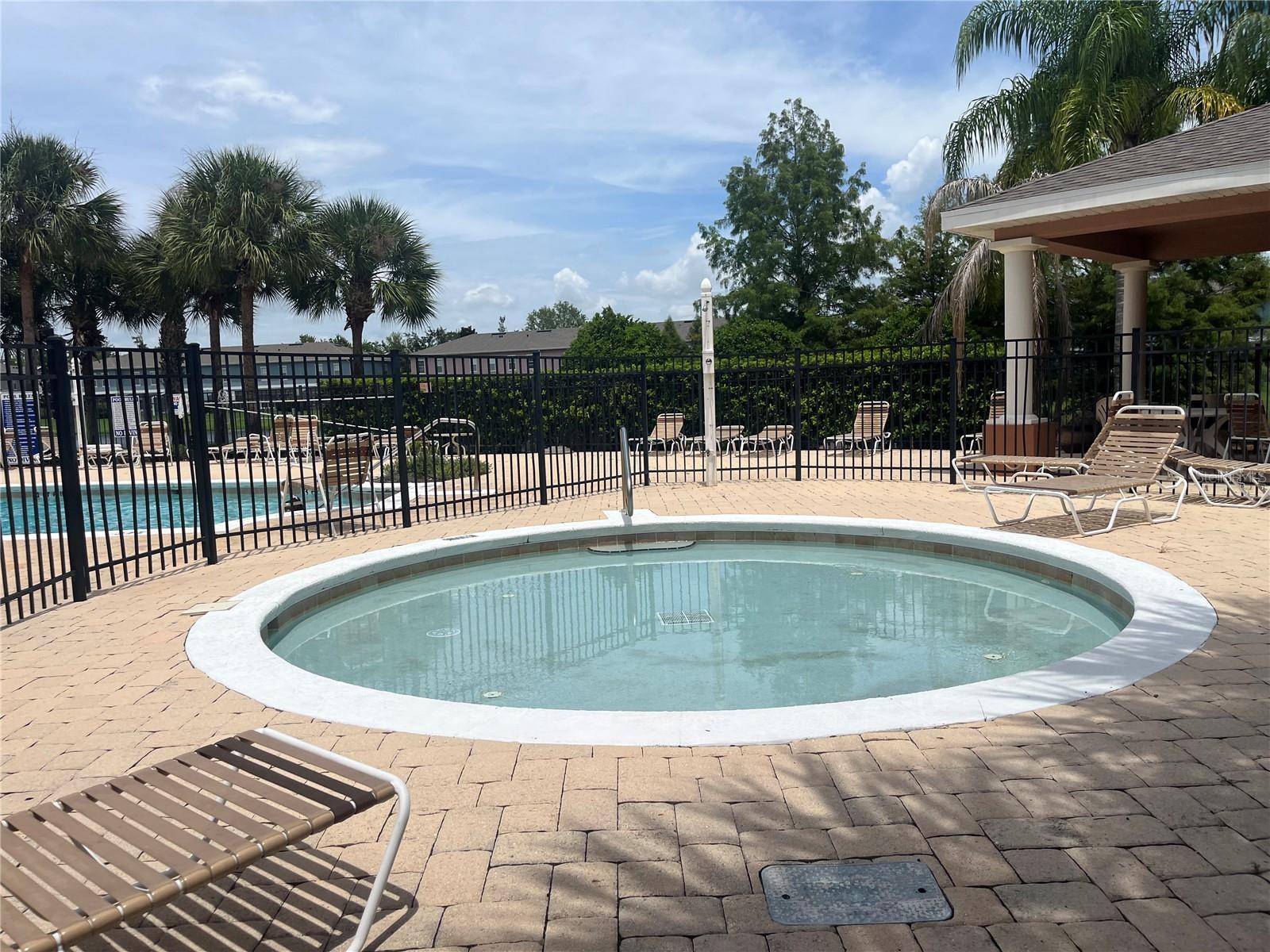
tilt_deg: -5.7
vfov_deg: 53.1
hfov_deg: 67.3
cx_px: 635
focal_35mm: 26
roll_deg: +1.2
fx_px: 954
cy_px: 476
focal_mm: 5.1
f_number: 1.6
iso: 50
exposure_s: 1/7353
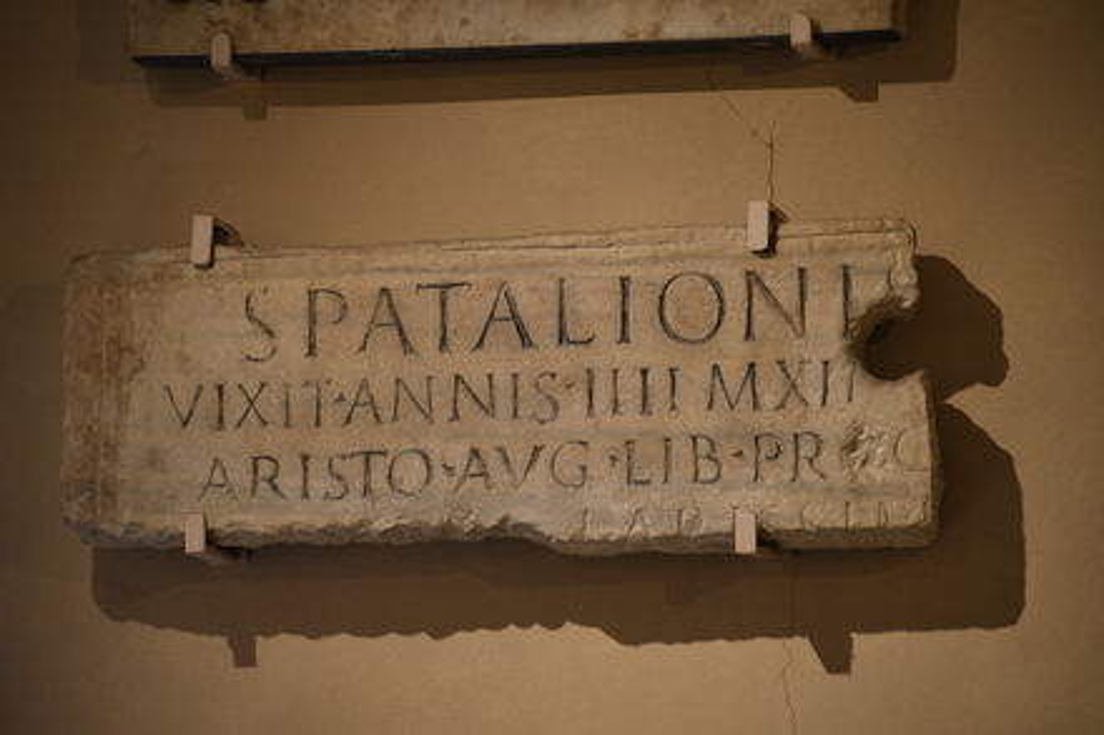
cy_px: 368
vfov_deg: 6.5
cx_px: 552
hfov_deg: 9.8
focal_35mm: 210
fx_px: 6437
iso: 125
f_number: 4.8
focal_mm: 140
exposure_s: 1/60
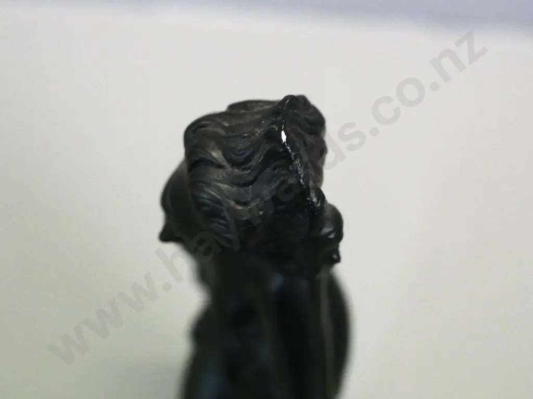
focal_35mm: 50
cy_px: 200
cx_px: 266
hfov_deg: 38.2
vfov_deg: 29.1
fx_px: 770
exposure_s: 1/250
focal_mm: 25
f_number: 3.2
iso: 3200
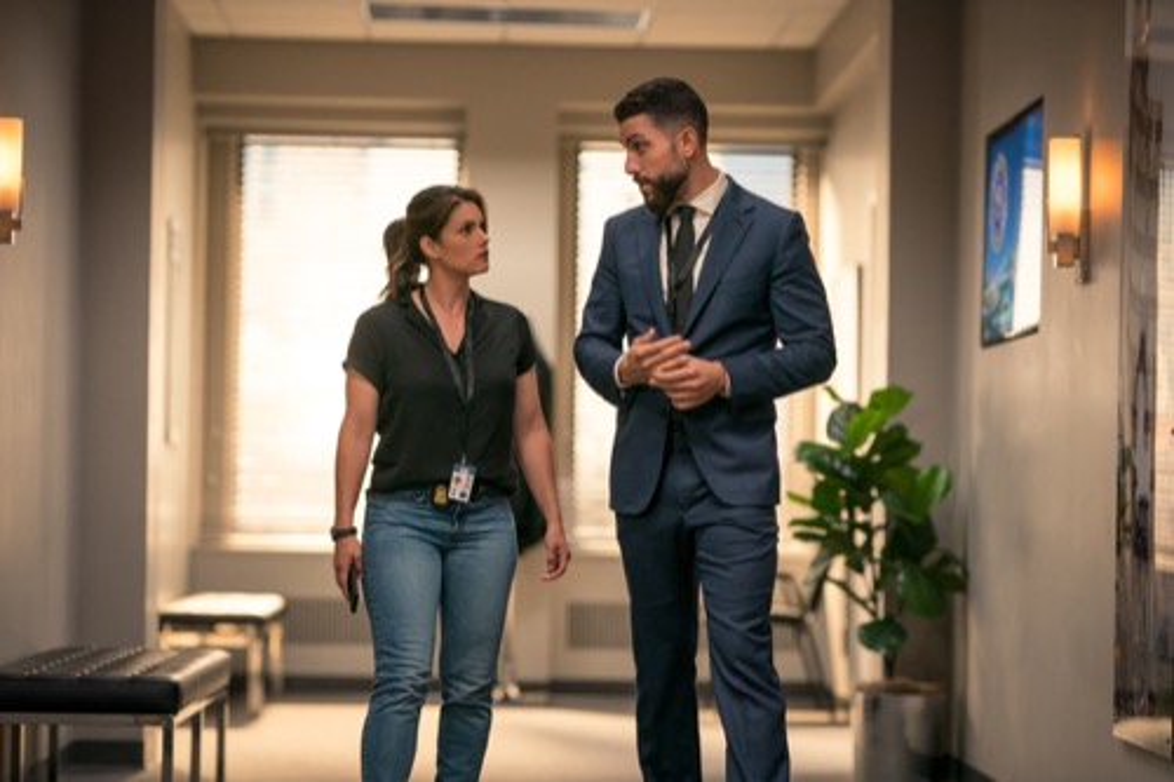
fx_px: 3423
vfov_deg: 13.0
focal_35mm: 105
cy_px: 391
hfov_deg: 19.5
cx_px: 587
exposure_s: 1/160
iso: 1250
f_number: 1.8
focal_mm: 105
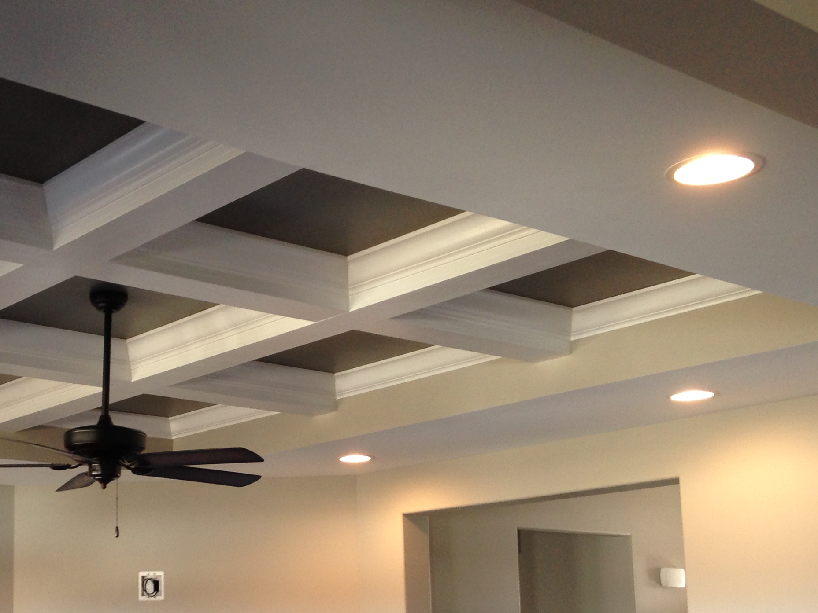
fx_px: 1371
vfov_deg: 24.8
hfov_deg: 32.8
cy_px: 485
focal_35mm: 58
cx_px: 234
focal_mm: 4.12
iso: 80
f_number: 2.4
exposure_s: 1/20
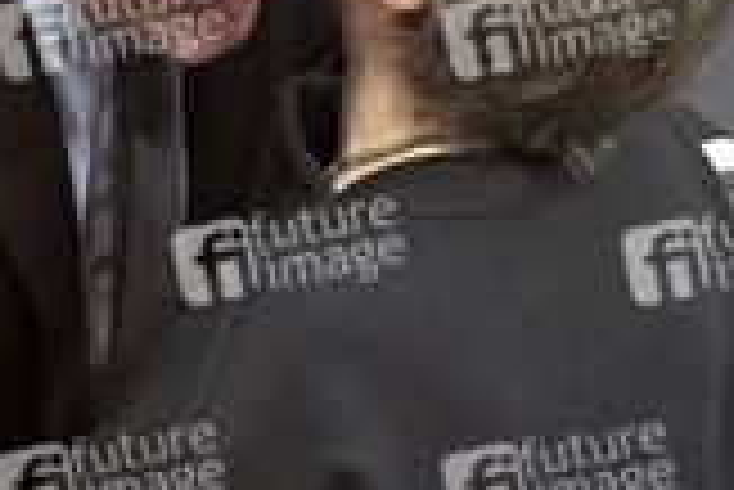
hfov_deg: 2.1
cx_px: 169
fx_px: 20305
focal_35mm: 995
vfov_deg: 1.4
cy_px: 139
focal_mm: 360
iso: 10000
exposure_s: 1/320
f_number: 5.6
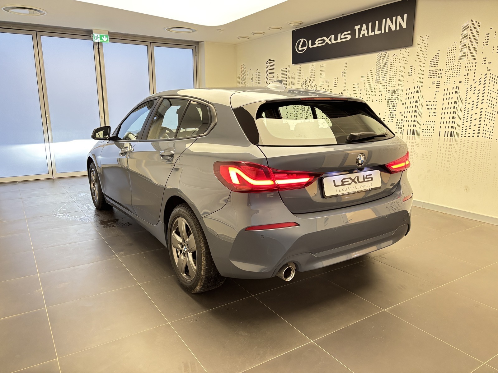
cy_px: 186
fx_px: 374
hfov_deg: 67.3
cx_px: 249
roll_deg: -0.2
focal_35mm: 26
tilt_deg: -12.3
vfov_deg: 53.1
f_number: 1.6
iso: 250
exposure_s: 1/54
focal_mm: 5.96
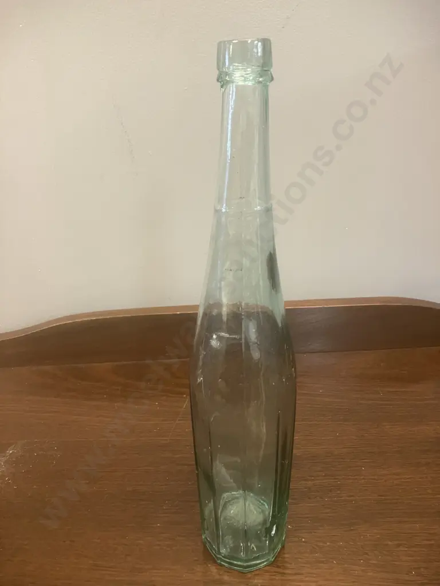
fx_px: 475
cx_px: 220
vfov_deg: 63.4
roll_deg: +1.9
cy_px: 293
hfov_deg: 49.7
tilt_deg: -24.4
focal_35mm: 28
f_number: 1.8
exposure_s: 1/50
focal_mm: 3.99
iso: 320
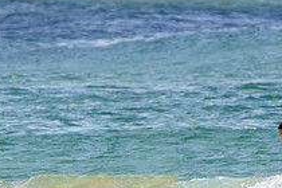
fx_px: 11921
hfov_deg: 1.4
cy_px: 200
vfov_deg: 0.9
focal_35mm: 1522
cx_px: -30
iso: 220
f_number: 5.6
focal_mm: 400
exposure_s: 1/2000
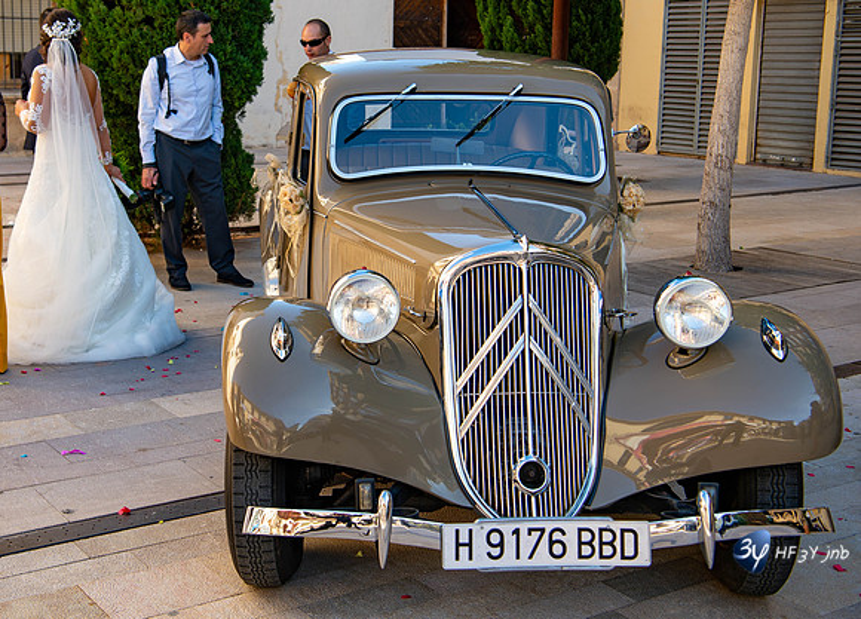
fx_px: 1259
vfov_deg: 27.6
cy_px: 241
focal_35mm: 51
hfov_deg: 37.6
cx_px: 344
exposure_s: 1/100
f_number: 5
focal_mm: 40
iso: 100
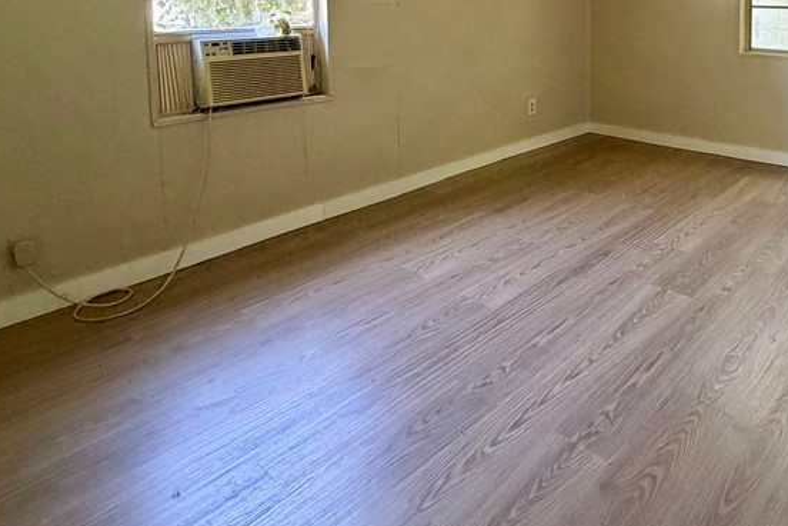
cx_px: 577
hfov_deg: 64.0
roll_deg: +0.5
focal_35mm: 27
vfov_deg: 43.4
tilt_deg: -5.7
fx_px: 591
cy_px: 44
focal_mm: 2.22
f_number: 2.2
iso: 320
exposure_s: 1/66
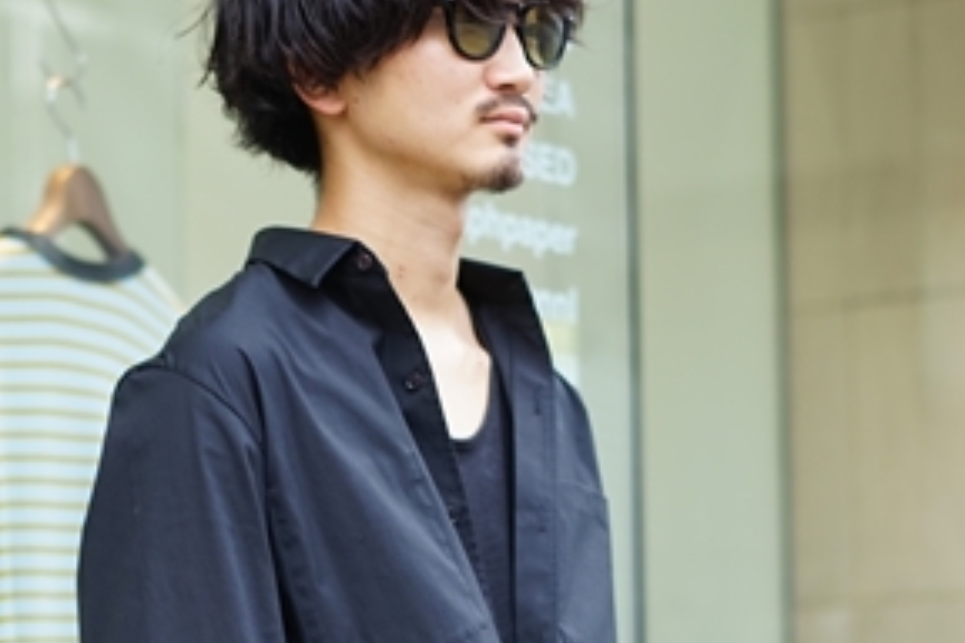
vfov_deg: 8.9
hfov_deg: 13.4
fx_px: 4101
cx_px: 288
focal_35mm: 153
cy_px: 524
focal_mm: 55
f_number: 1.8
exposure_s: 1/100
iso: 100
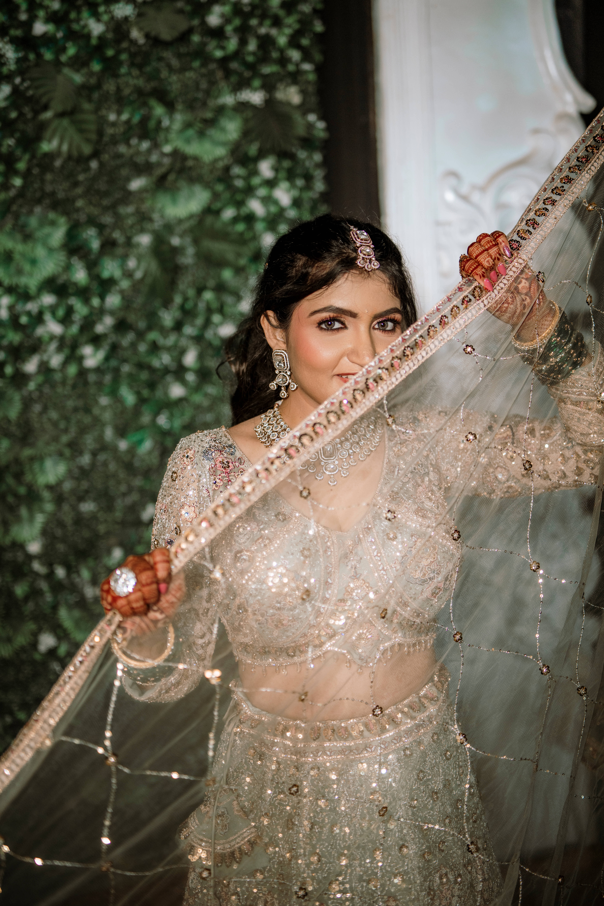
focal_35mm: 35
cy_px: 453
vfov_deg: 54.4
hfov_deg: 37.9
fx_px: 881
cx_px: 302
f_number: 1.4
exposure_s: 1/320
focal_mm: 35
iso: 400
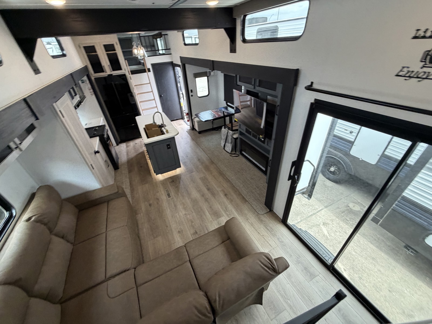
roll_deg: +2.7
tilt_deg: -35.9
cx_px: 216
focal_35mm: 14
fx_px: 175
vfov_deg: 85.7
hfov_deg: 102.1
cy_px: 162
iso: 320
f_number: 2.2
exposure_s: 1/103
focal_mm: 2.22
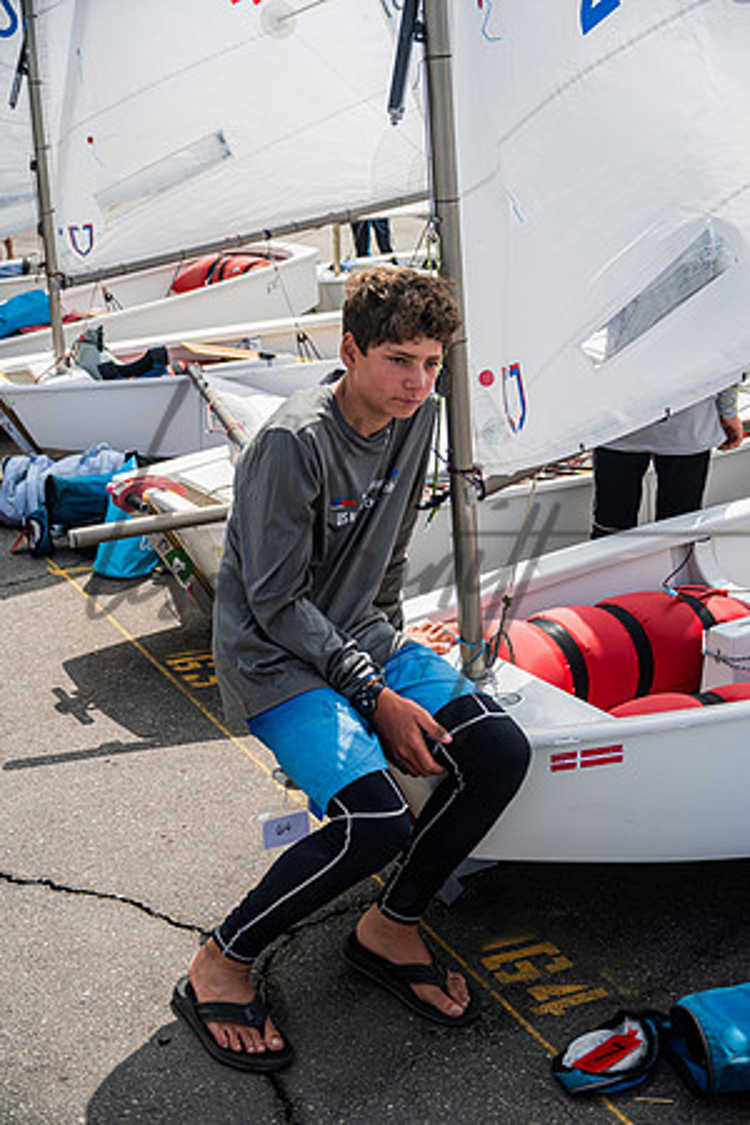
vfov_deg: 41.9
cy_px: 562
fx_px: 1469
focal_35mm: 47
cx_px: 375
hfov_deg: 28.6
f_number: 5.3
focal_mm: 47
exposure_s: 1/1250
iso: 250
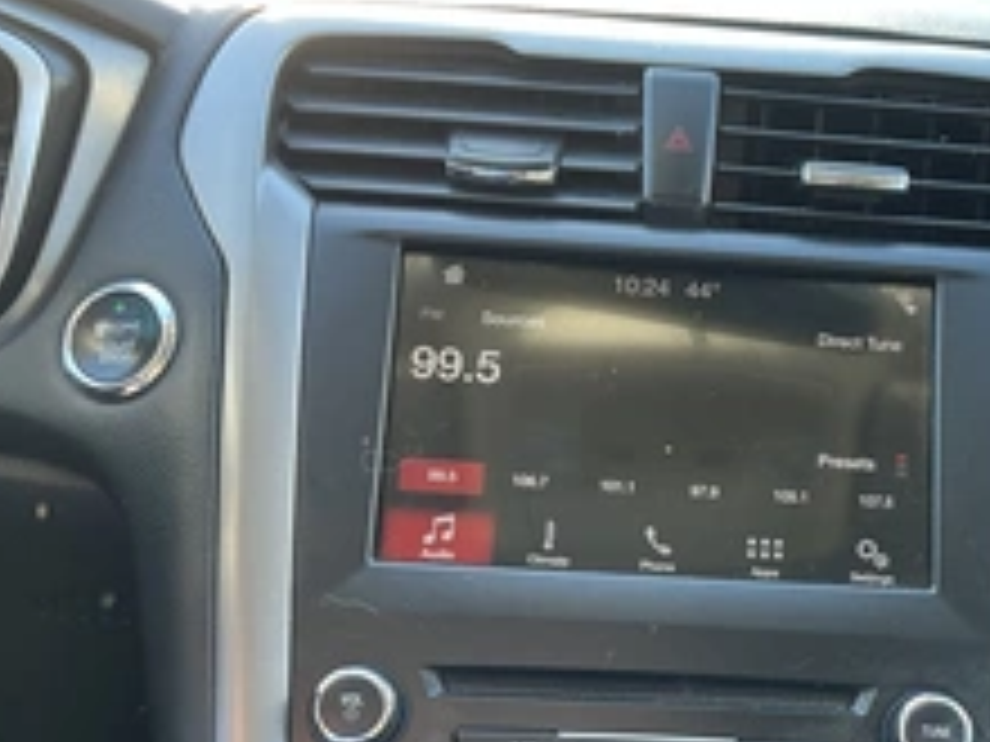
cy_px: 589
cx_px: 760
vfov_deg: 28.0
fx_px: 1459
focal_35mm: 51
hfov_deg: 36.5
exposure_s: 1/61
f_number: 1.8
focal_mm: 3
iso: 64
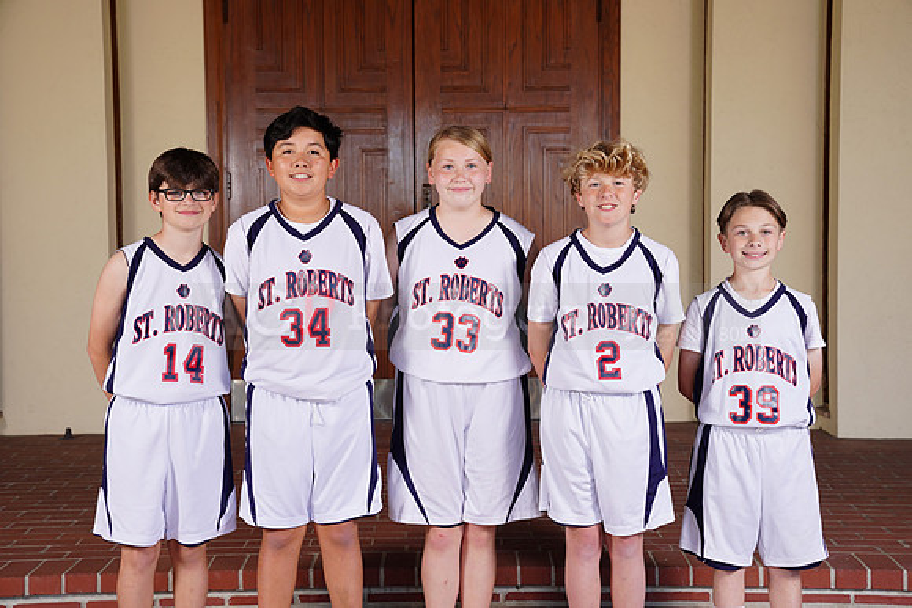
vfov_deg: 21.6
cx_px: 456
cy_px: 304
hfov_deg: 31.9
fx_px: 1596
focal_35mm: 63
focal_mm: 63
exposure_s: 1/200
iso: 200
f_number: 5.6
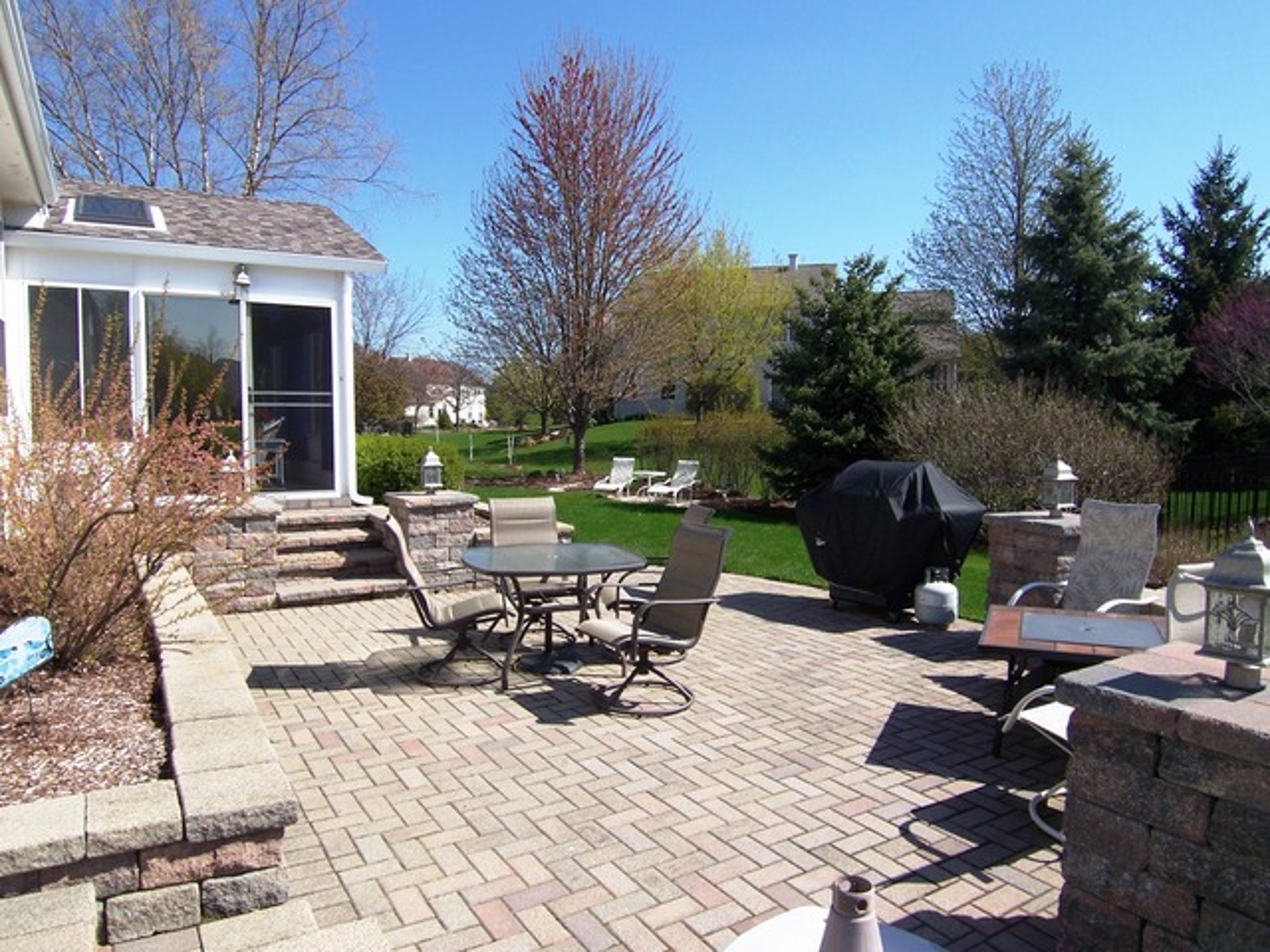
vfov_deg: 58.9
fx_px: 844
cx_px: 635
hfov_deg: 73.9
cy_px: 476
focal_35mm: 23
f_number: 5.6
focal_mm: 3.8
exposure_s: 1/250
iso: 64
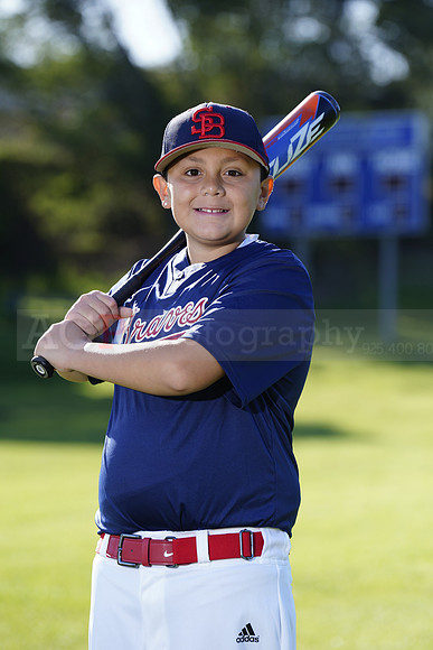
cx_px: 216
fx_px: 3390
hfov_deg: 7.3
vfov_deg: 10.9
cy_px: 325
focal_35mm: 188
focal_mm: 188
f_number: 5
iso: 100
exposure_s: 1/250
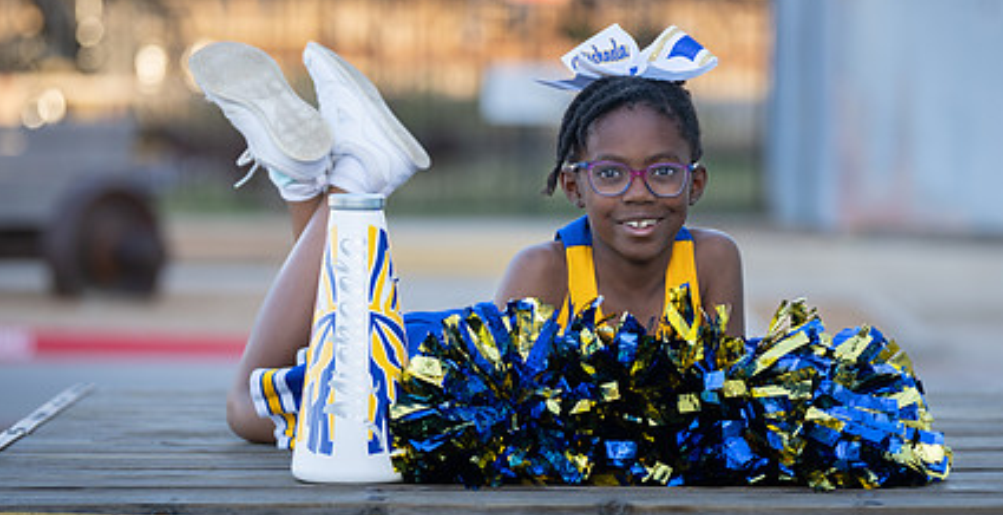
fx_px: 4820
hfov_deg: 11.9
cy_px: 323
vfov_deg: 6.1
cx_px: 566
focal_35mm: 185
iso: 125
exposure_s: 1/320
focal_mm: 122
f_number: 2.8
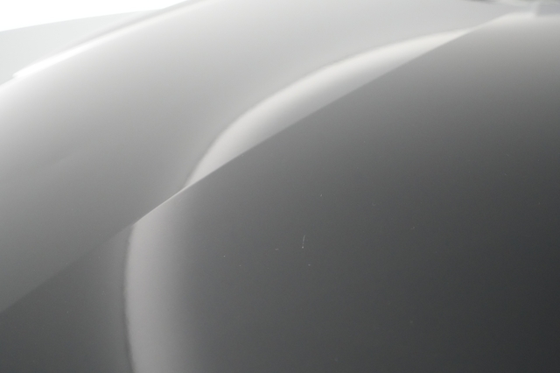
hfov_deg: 65.5
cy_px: 186
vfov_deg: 46.4
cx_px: 280
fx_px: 435
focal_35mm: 28
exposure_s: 1/100
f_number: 5.6
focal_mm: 28
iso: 8000
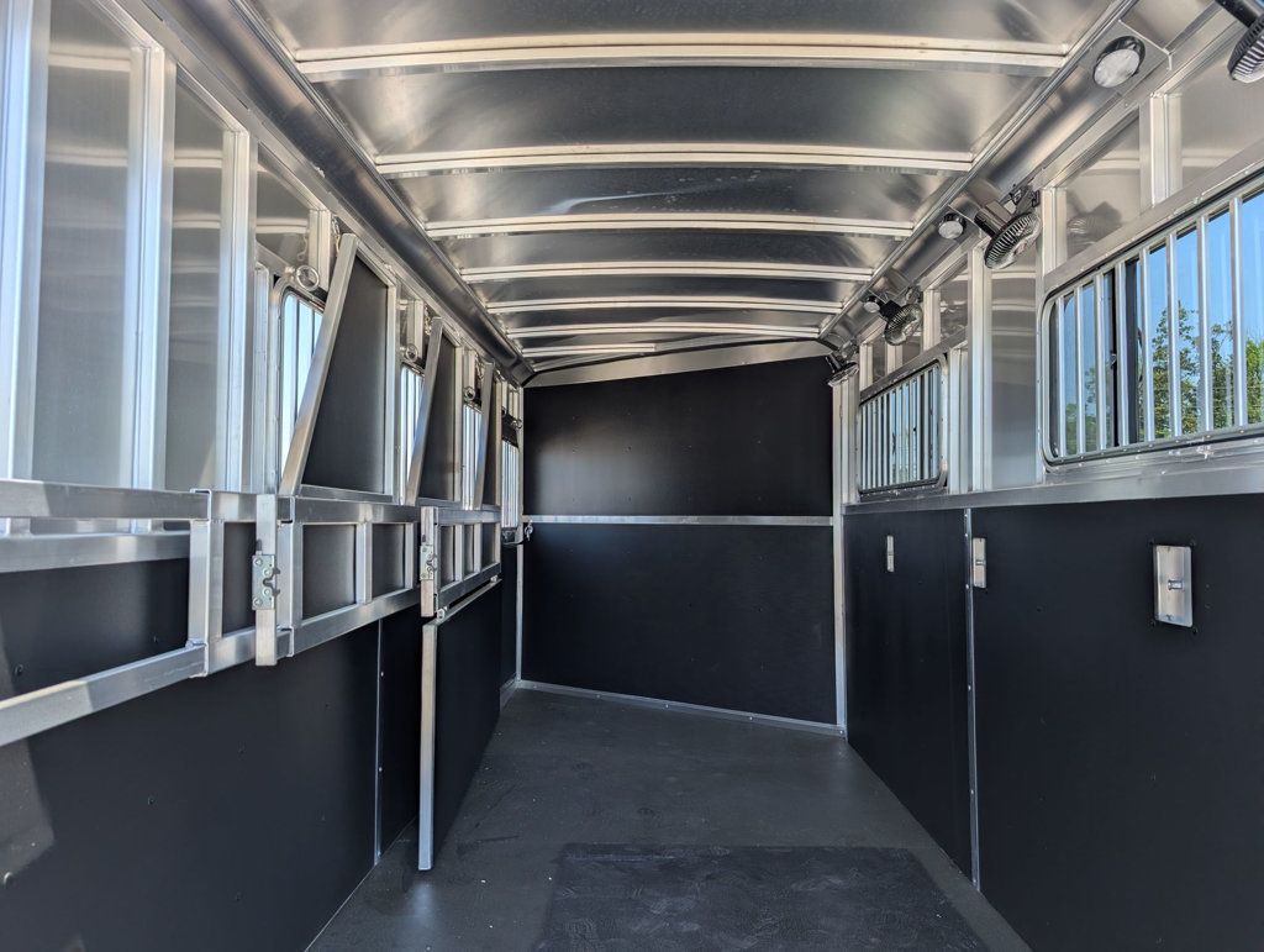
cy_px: 476
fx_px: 878
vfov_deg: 56.9
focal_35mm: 24
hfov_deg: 71.5
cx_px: 632
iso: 20
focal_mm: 6.9
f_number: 1.68
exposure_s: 1/305
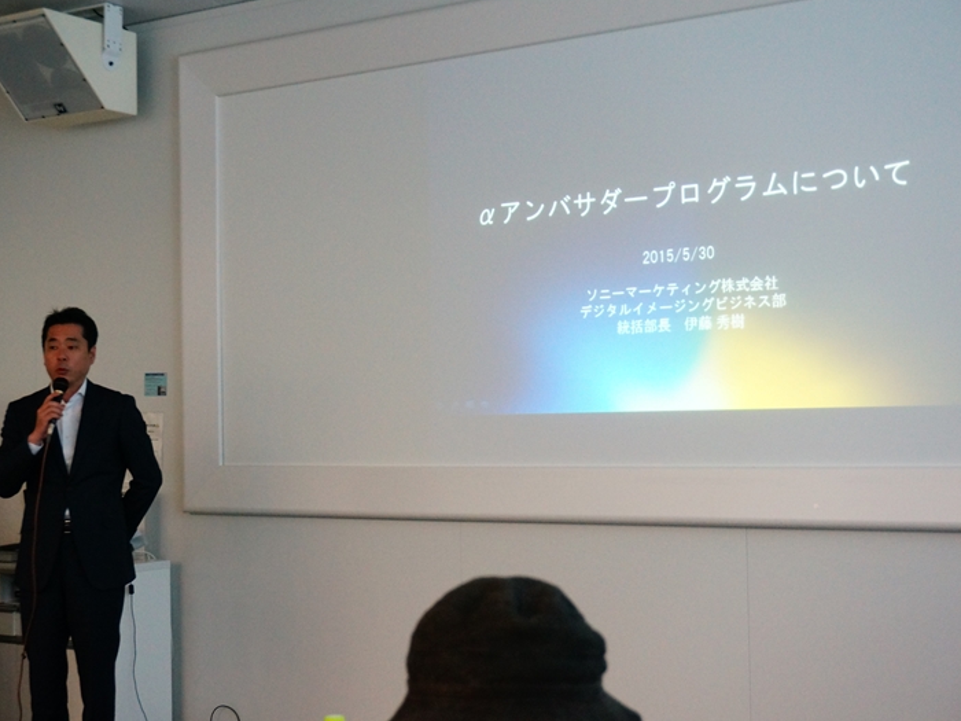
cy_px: 361
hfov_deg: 34.3
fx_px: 1555
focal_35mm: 56
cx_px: 426
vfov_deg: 26.1
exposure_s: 1/60
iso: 2500
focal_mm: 34
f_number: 5
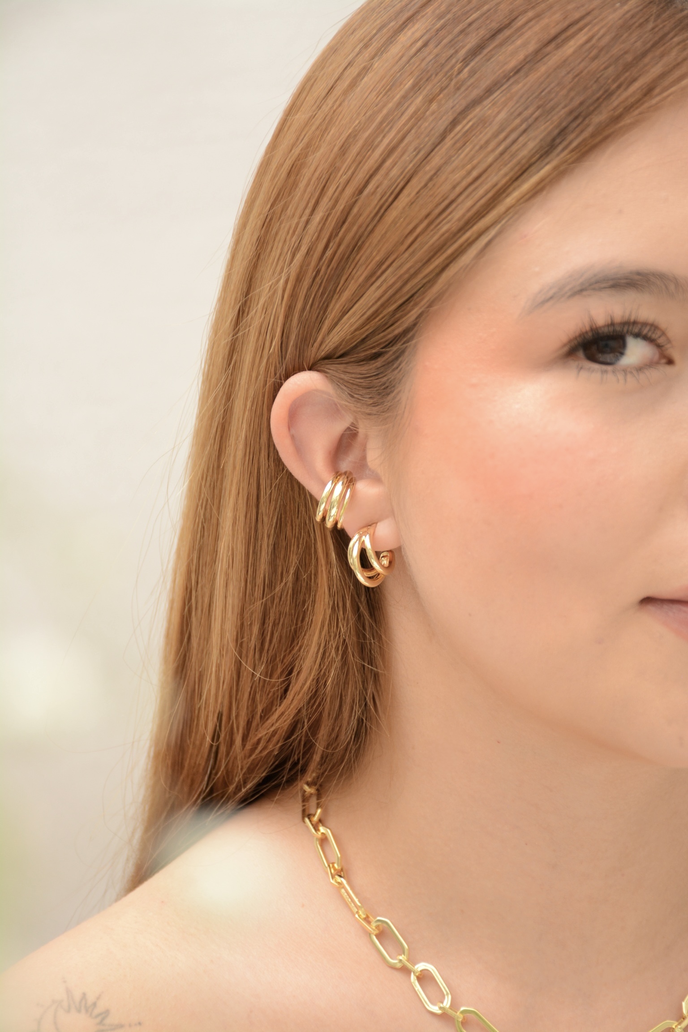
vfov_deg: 21.9
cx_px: 344
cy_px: 516
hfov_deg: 14.7
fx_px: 2666
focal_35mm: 93
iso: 500
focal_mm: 62
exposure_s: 1/200
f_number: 5
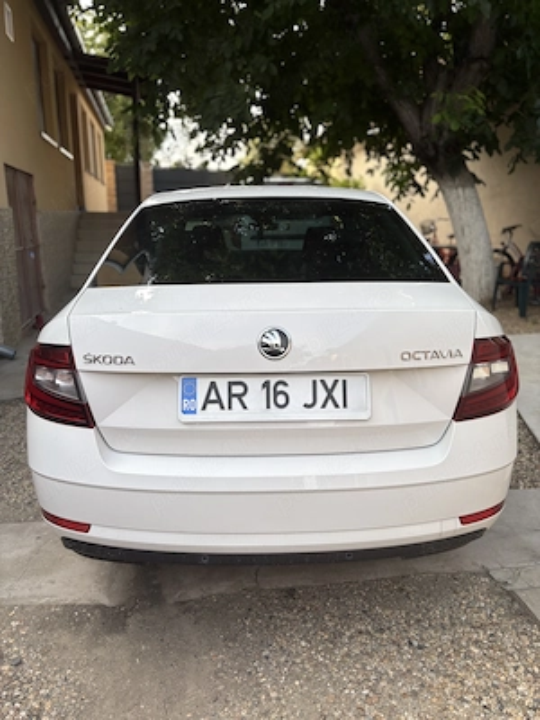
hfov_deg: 53.1
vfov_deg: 67.3
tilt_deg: -12.7
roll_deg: -0.3
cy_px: 360
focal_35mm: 26
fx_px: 541
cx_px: 270
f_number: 1.6
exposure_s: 1/334
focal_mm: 5.96
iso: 50
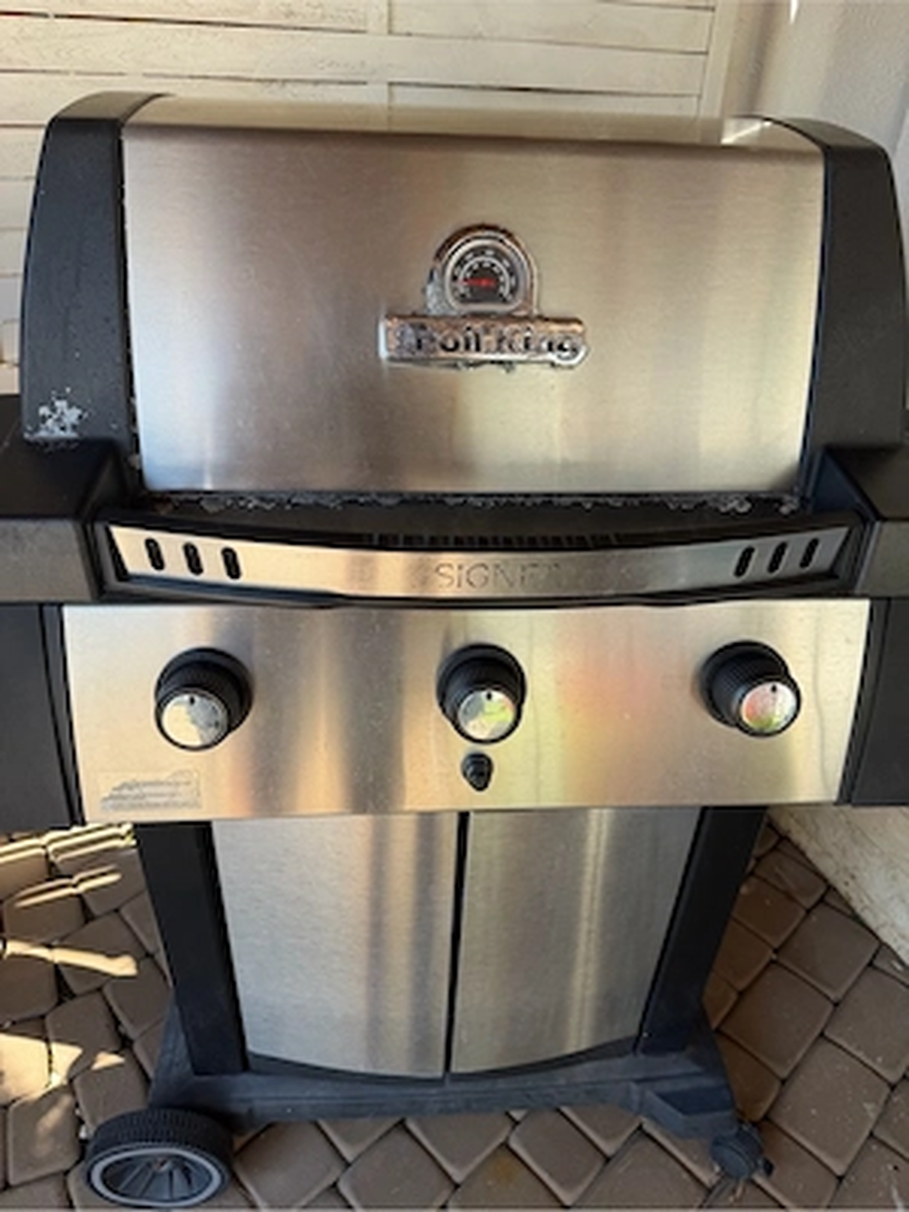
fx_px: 840
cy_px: 606
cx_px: 454
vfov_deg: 71.6
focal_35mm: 24
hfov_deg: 56.8
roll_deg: -2.8
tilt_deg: -32.4
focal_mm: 6.76
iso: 80
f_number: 1.78
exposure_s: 1/355
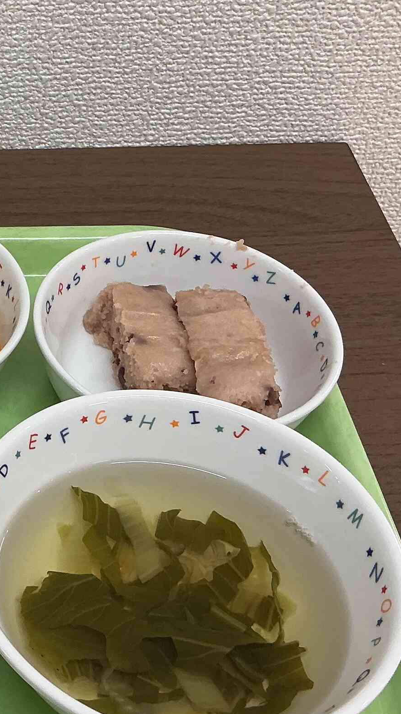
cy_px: 367
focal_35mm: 65
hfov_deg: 17.3
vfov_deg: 32.4
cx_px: -135
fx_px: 1229
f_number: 1.8
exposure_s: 1/60
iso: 50
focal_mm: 3
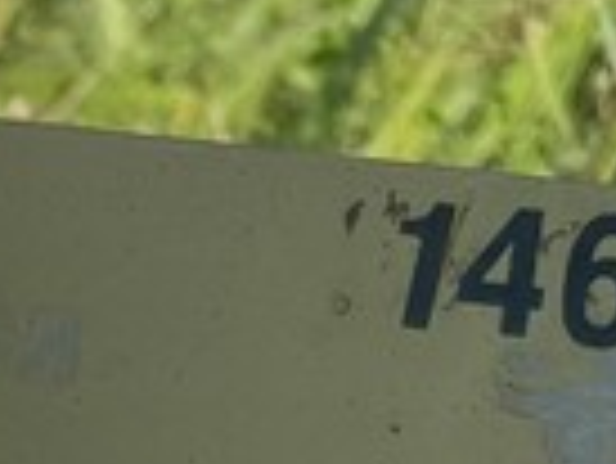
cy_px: 951
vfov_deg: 9.1
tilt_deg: -33.5
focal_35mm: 152
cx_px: -782
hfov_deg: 11.2
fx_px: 2707
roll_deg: +3.5
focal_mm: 4.2
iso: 32
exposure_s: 1/9091
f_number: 1.6
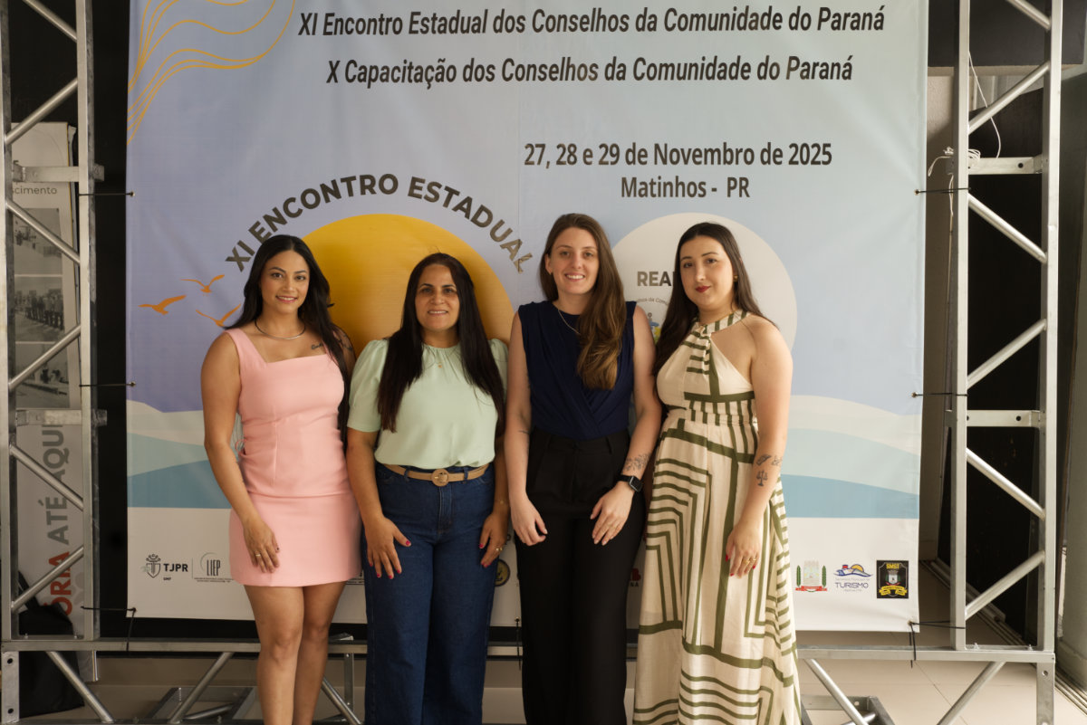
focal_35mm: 35
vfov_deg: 37.9
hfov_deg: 54.4
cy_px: 362
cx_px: 544
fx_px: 1057
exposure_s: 1/100
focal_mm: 35
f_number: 6.3
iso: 500
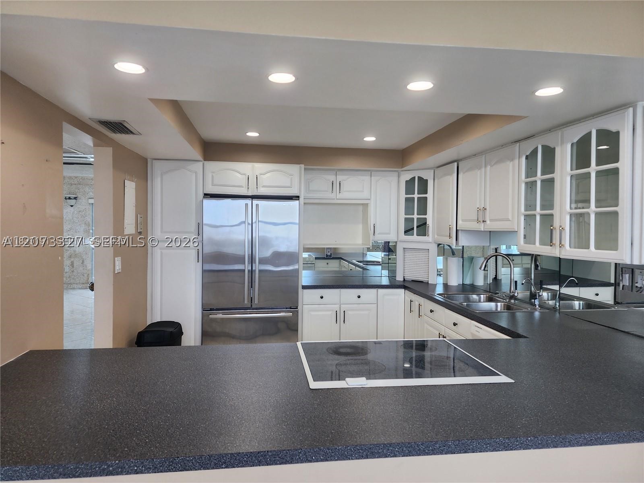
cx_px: 322
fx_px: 428
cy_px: 242
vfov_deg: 58.9
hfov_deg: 73.9
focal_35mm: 23
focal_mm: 6.4
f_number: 1.8
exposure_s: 1/120
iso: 80
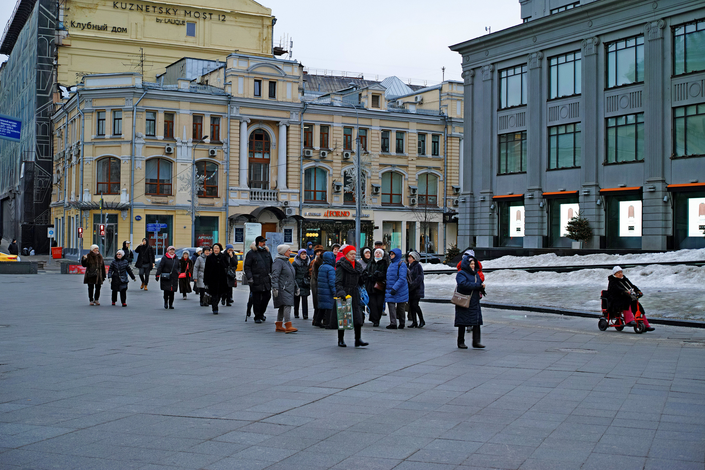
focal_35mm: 45
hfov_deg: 43.6
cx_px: 352
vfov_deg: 29.9
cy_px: 235
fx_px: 881
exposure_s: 1/100
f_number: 3.5
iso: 100
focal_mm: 30
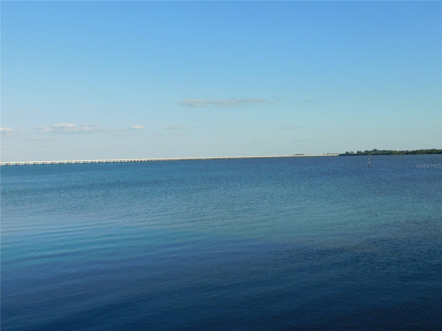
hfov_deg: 46.8
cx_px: 221
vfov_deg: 36.0
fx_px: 511
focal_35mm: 40
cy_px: 166
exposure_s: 1/1250
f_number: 3.6
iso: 125
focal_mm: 7.1
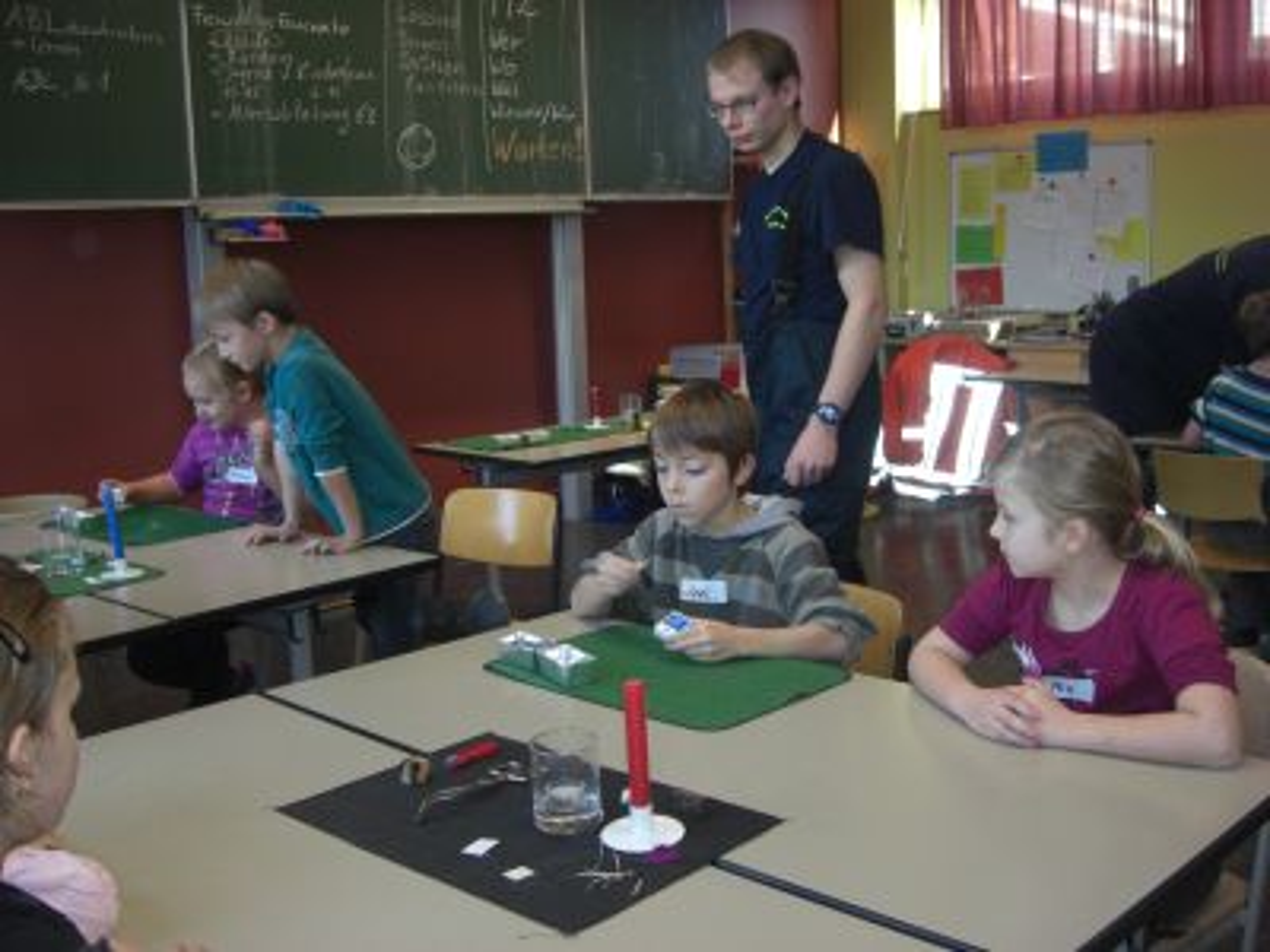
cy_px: 476
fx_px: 1394
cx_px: 635
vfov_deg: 37.7
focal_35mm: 38
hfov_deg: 49.0
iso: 200
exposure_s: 1/60
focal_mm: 7.9
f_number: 2.8
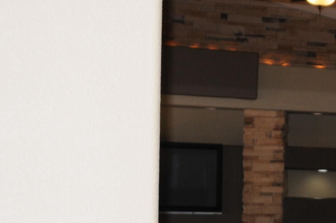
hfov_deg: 14.8
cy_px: 224
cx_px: 598
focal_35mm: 122
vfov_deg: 11.1
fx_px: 1137
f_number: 3.5
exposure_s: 1/200
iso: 320
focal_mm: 20
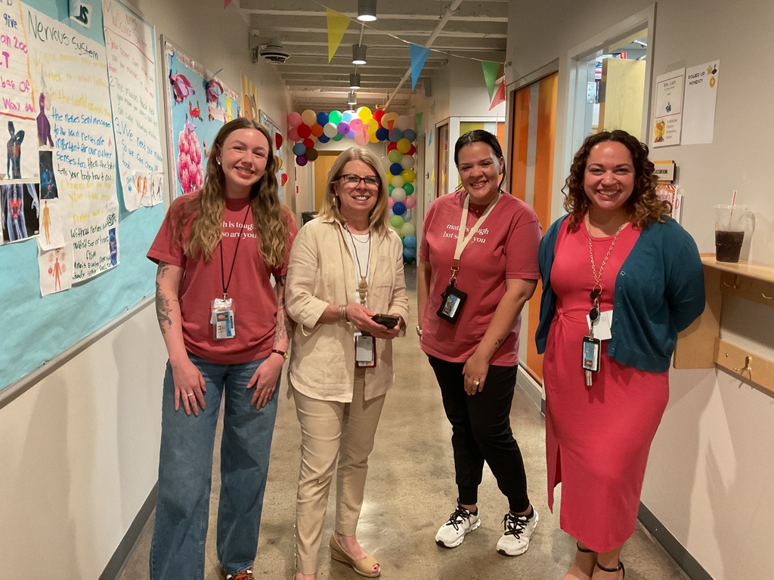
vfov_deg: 48.2
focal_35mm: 29
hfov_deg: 61.7
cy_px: 290
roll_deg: +0.0
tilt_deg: -10.3
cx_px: 387
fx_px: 648
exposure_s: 1/60
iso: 200
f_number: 1.8
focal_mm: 3
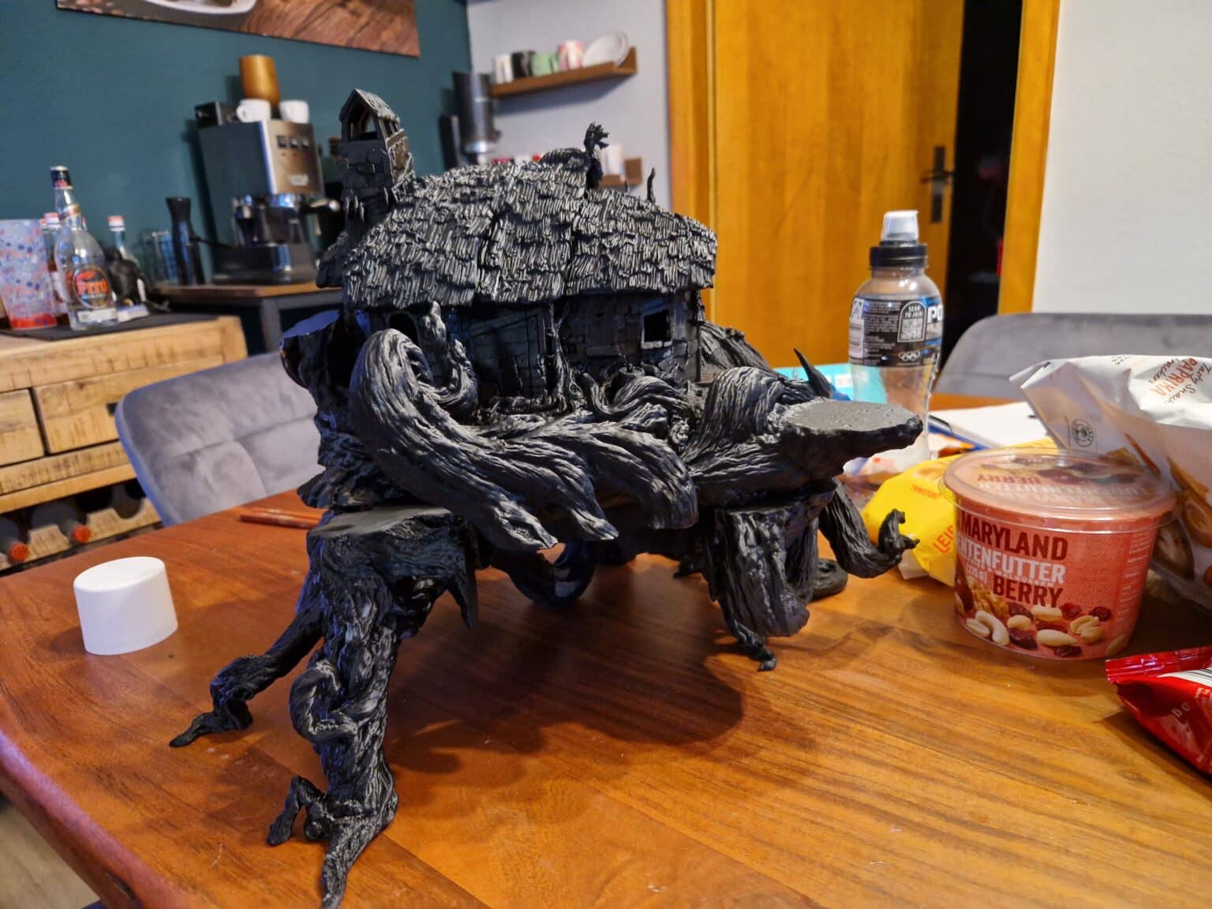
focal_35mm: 23
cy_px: 454
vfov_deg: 58.9
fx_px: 805
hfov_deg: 73.9
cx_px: 606
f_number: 1.8
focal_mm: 5.4
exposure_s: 1/33
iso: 640
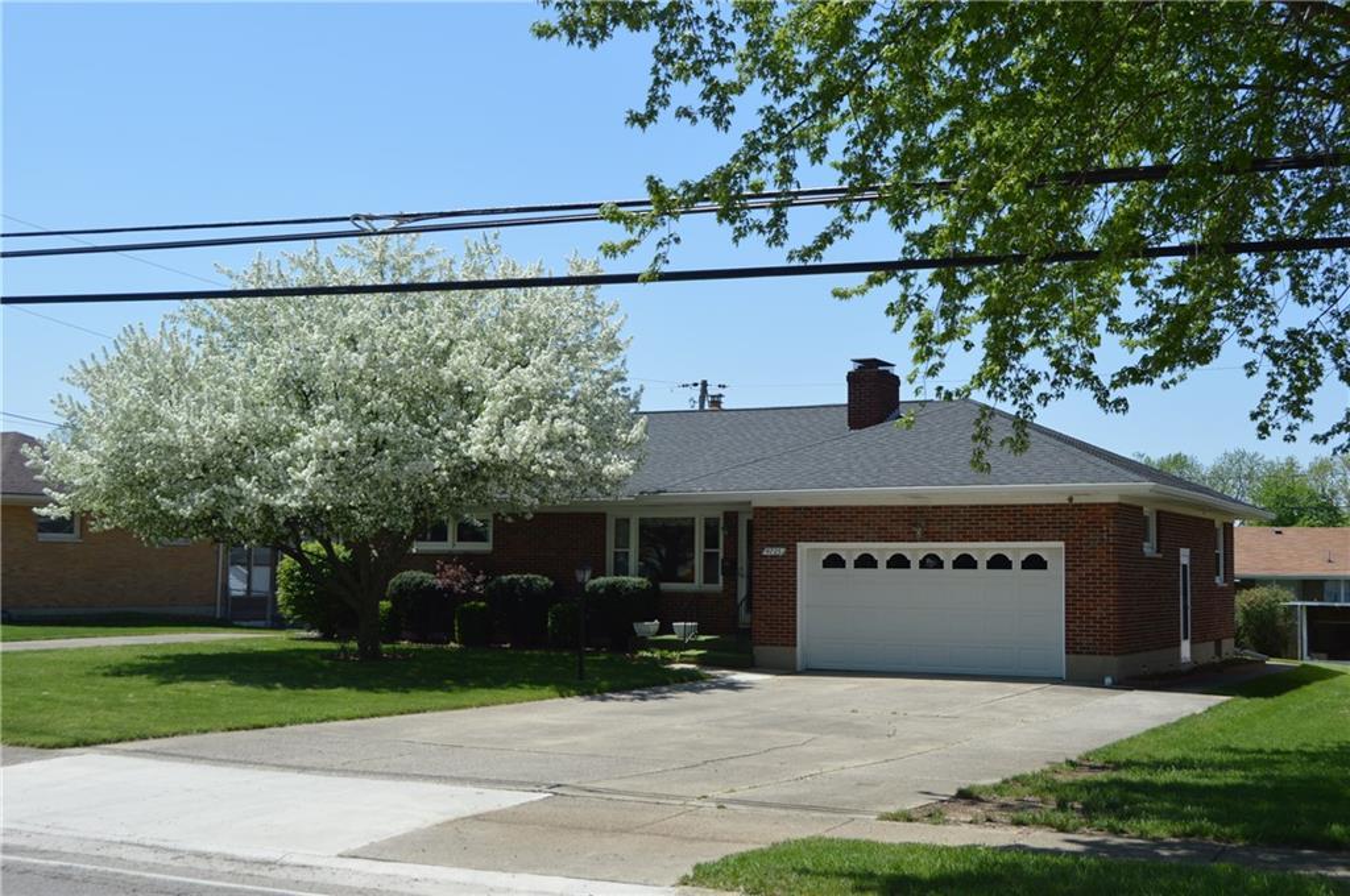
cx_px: 675
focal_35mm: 45
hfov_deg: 43.7
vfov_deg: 29.8
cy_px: 448
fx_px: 1685
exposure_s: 1/320
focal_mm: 30
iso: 100
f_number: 8
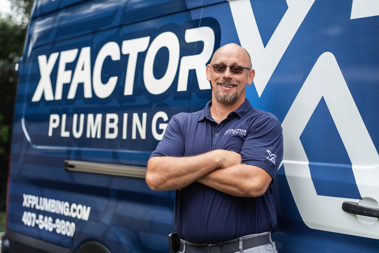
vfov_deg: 16.1
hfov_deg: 23.9
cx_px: 190
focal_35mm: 85
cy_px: 126
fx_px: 895
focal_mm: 85
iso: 1600
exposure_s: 1/250
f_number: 3.2
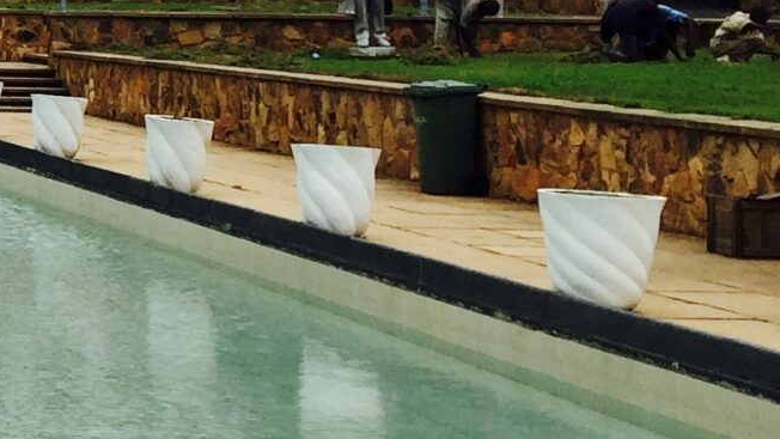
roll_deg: -1.8
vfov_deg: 9.6
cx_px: -598
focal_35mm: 124
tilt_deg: +2.0
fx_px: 2565
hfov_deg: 15.1
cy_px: -173
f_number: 2.2
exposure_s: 1/1980
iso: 32
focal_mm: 4.15
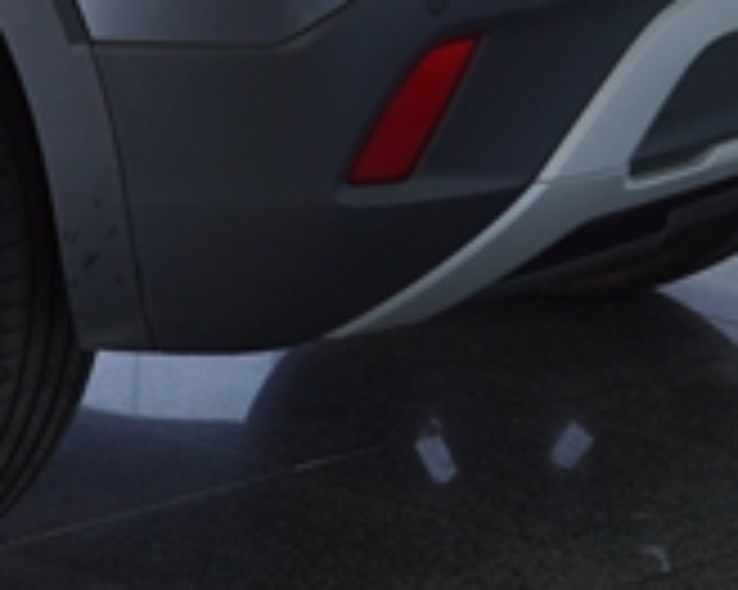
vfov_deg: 5.9
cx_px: -562
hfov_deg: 7.4
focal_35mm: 255
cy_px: -484
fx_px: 5565
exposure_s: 1/60
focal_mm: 29
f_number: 4
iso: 100
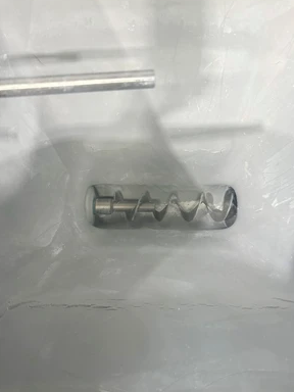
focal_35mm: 25
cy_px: 197
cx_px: 150
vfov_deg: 69.4
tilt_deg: -77.5
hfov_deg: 54.9
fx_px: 283
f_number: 1.78
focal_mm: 6.86
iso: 160
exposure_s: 1/120
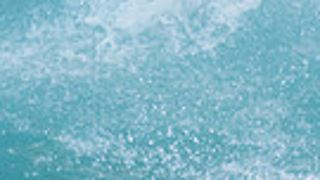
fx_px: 34355
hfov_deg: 0.5
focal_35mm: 4048
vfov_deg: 0.3
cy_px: -115
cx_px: 254
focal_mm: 900
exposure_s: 1/2000
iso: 1400
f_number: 11
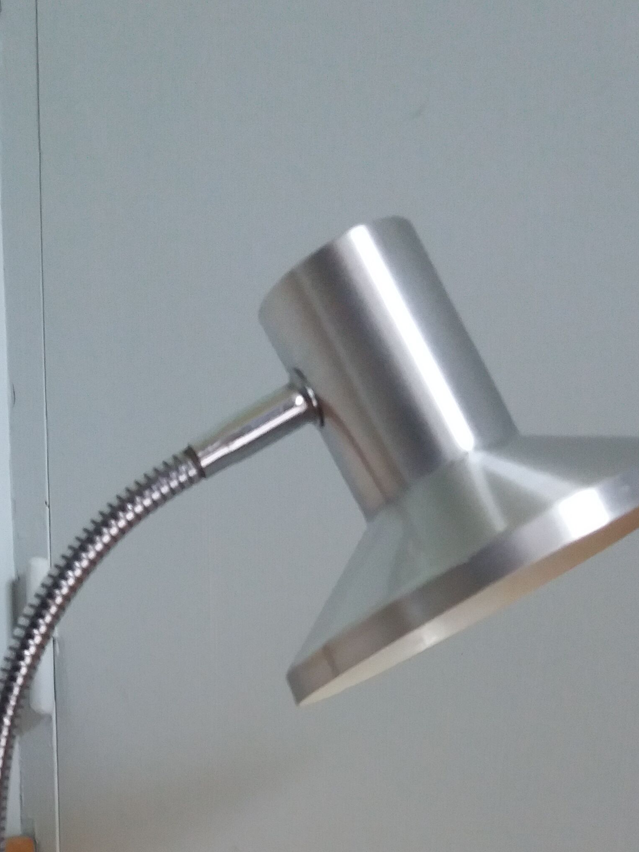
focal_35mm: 57
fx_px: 1403
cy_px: 834
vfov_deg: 31.5
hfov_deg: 25.6
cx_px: 260
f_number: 1.9
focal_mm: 3.7
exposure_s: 1/17
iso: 200
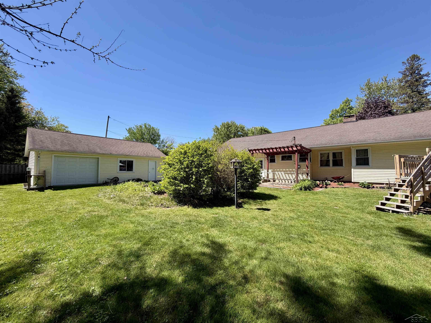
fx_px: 174
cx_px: 216
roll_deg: -0.8
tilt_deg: +1.4
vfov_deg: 85.7
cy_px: 162
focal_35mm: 14
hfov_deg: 102.1
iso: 32
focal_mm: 2.22
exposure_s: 1/770
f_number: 2.2
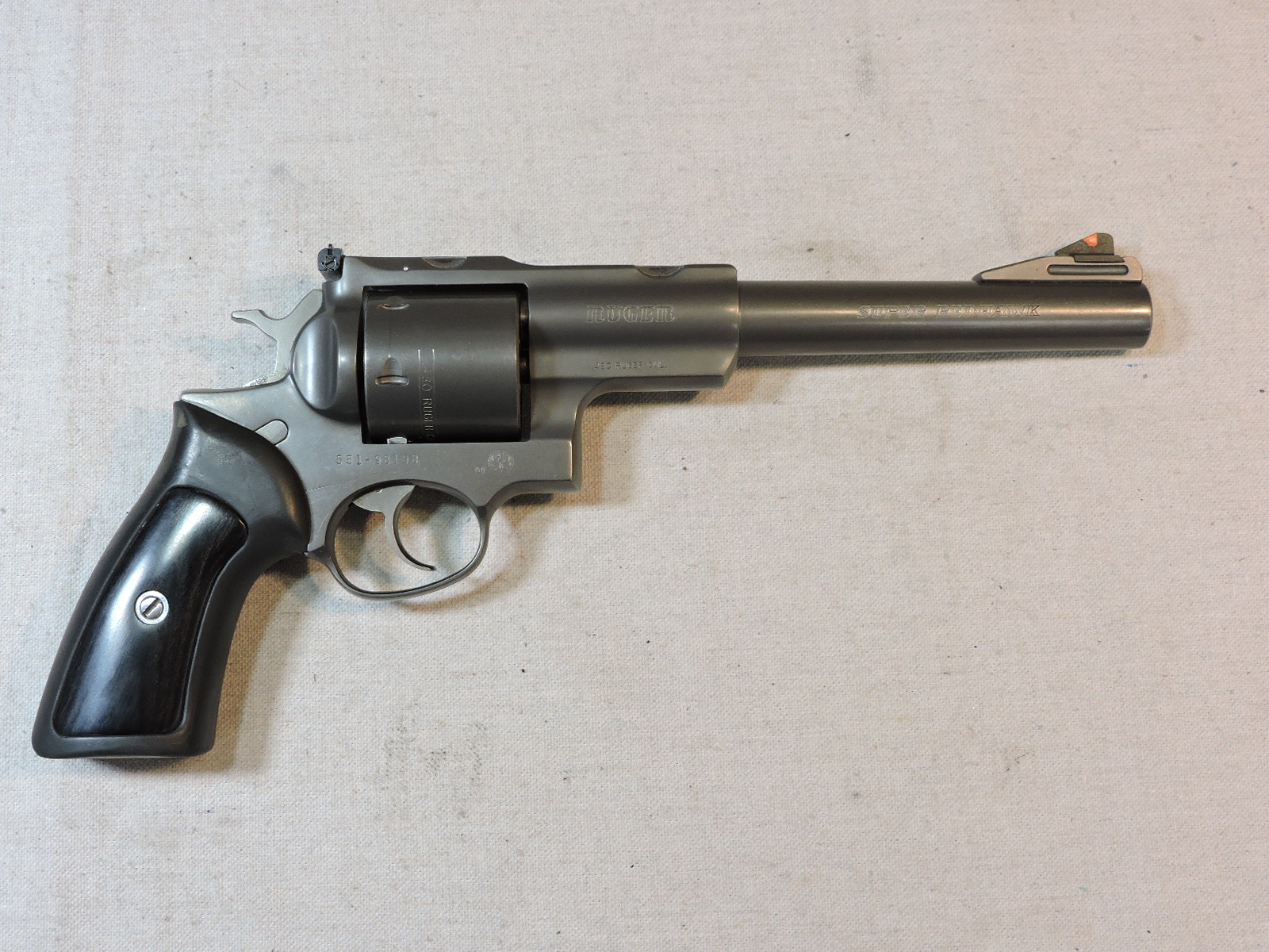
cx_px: 634
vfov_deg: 30.9
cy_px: 476
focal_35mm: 47
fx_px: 1723
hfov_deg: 40.4
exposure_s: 1/50
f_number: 3.5
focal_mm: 8.4
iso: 180
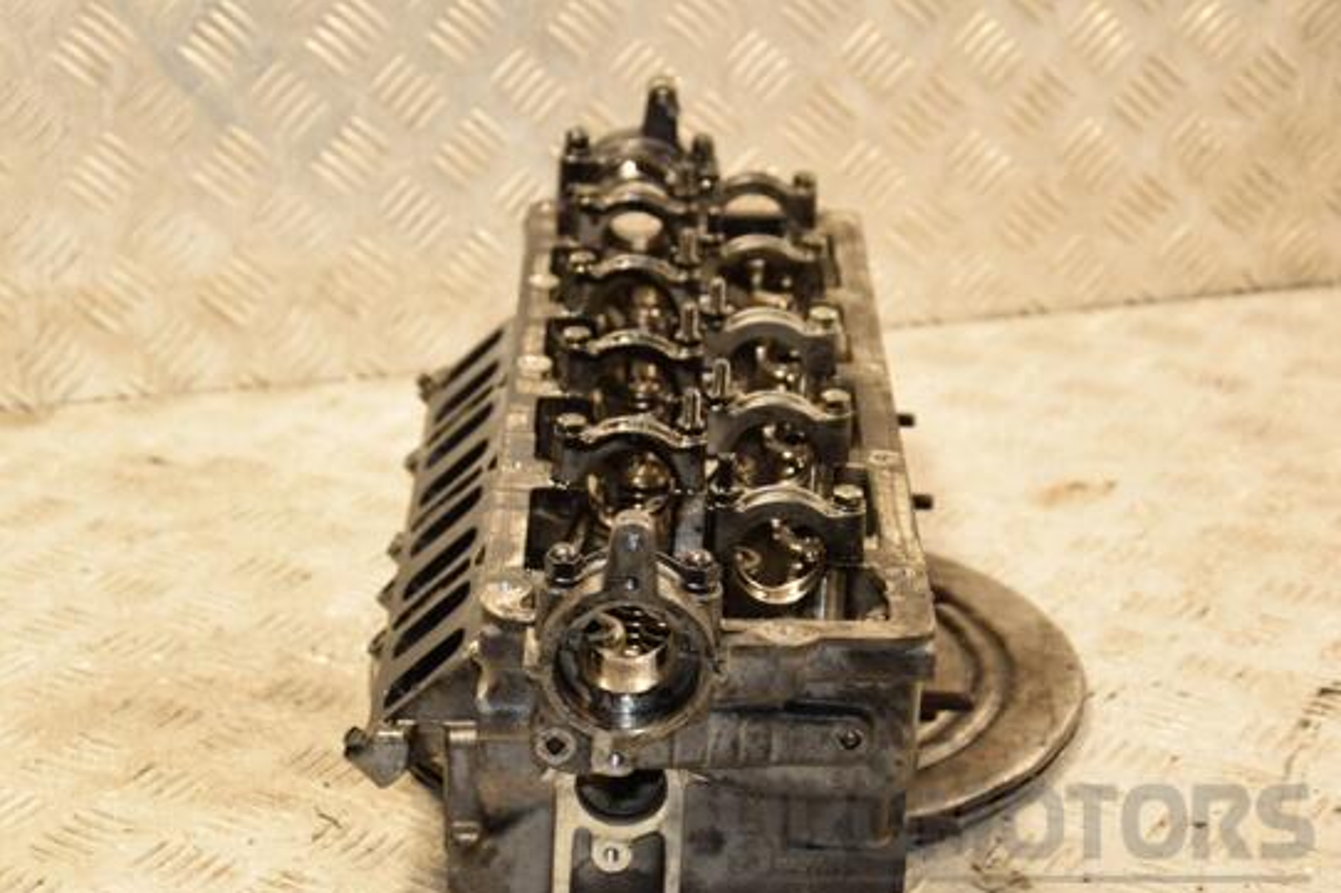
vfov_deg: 16.4
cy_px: 492
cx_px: 619
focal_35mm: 83
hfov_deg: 24.5
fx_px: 3091
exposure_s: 1/125
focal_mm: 50
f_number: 5
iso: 800
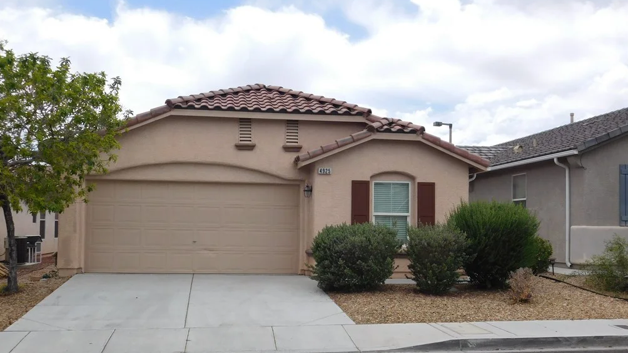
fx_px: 666
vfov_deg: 29.7
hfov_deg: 50.5
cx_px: 310
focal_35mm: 40
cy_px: 206
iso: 125
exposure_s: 1/400
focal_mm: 6.3
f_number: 7
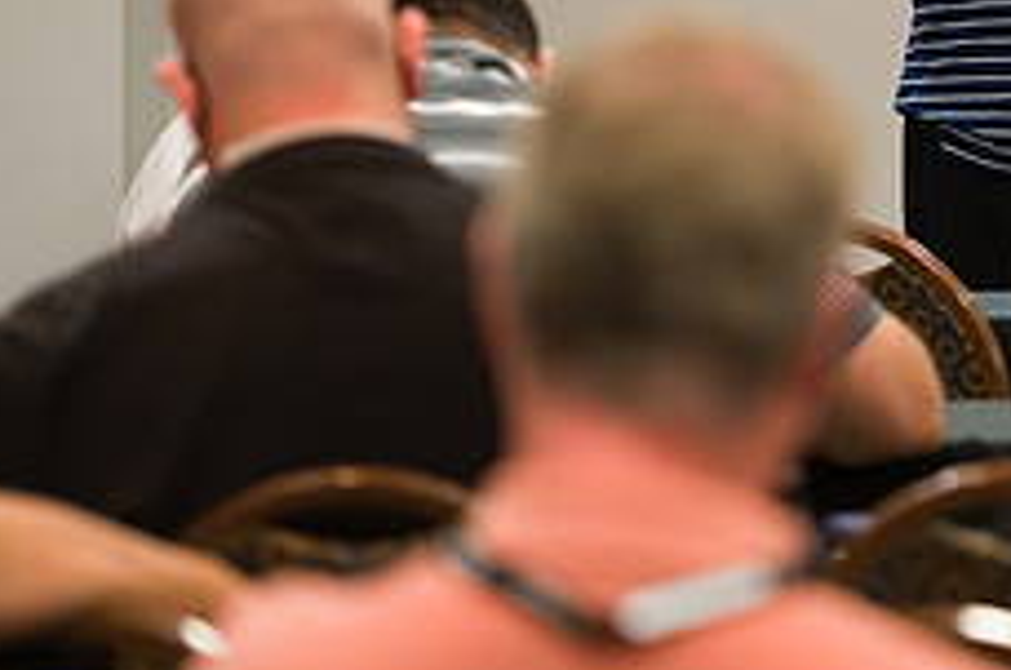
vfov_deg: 4.0
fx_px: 9640
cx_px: 1109
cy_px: -75
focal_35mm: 344
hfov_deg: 6.0
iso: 2500
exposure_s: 1/125
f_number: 3.2
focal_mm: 135
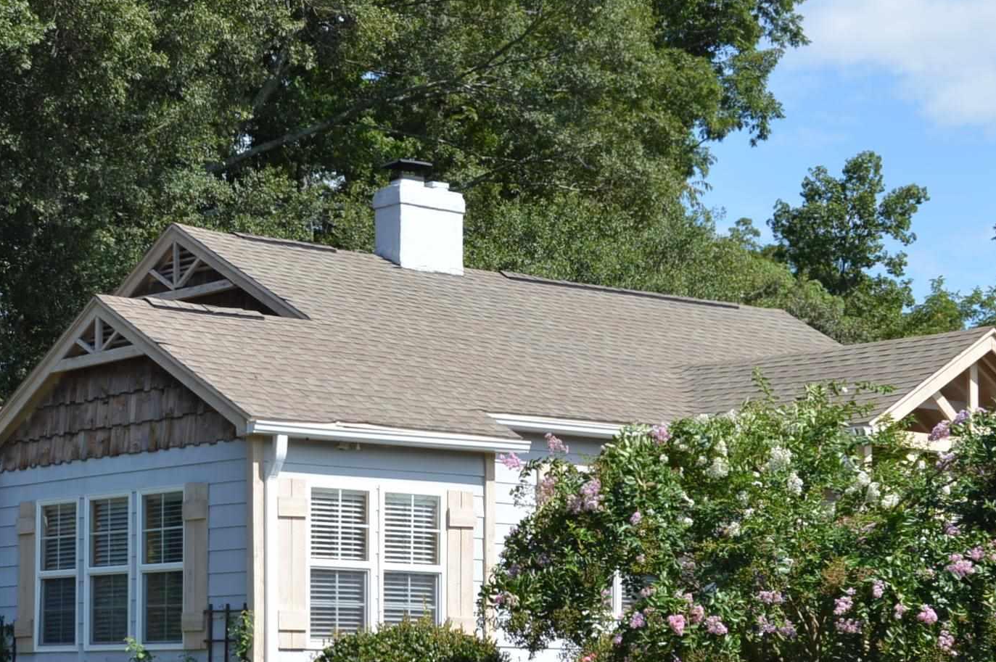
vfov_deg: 14.7
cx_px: 218
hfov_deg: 21.9
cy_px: 546
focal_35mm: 92
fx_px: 2543
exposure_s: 1/250
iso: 100
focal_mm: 28
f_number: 8
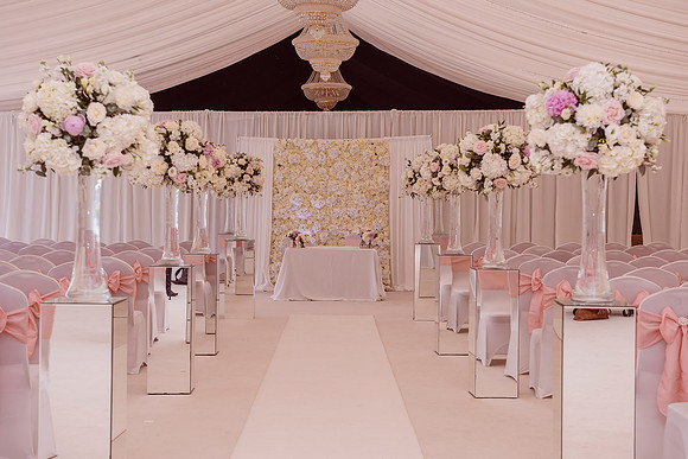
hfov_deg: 34.0
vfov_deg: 23.1
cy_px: 230
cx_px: 344
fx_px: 1125
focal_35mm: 59
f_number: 5.6
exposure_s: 1/250
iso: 320
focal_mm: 58
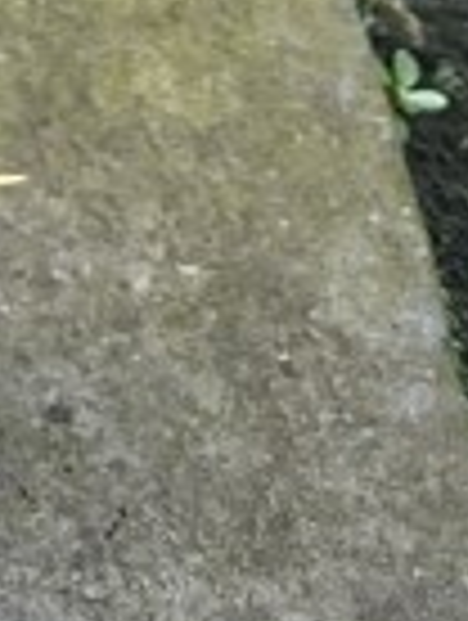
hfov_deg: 7.0
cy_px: -1706
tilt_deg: -20.2
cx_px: -558
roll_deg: -4.9
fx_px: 3648
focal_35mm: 203
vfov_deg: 7.5
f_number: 1.6
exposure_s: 1/122
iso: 64
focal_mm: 5.1
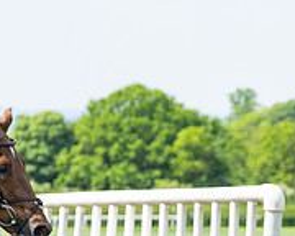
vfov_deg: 4.2
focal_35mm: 364
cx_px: -272
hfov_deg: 5.2
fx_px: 3178
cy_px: 285
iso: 400
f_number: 4
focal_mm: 81
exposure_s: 1/1600
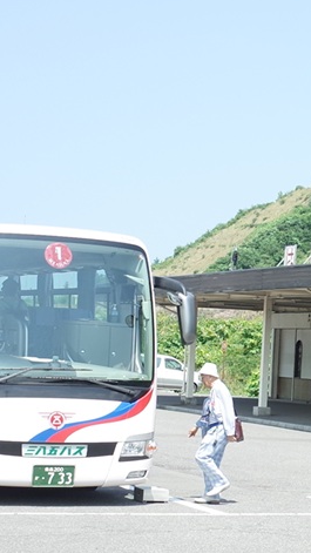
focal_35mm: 102
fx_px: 1495
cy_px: 270
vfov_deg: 20.9
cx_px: 441
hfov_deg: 11.5
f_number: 4
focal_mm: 18.3
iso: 100
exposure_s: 1/350
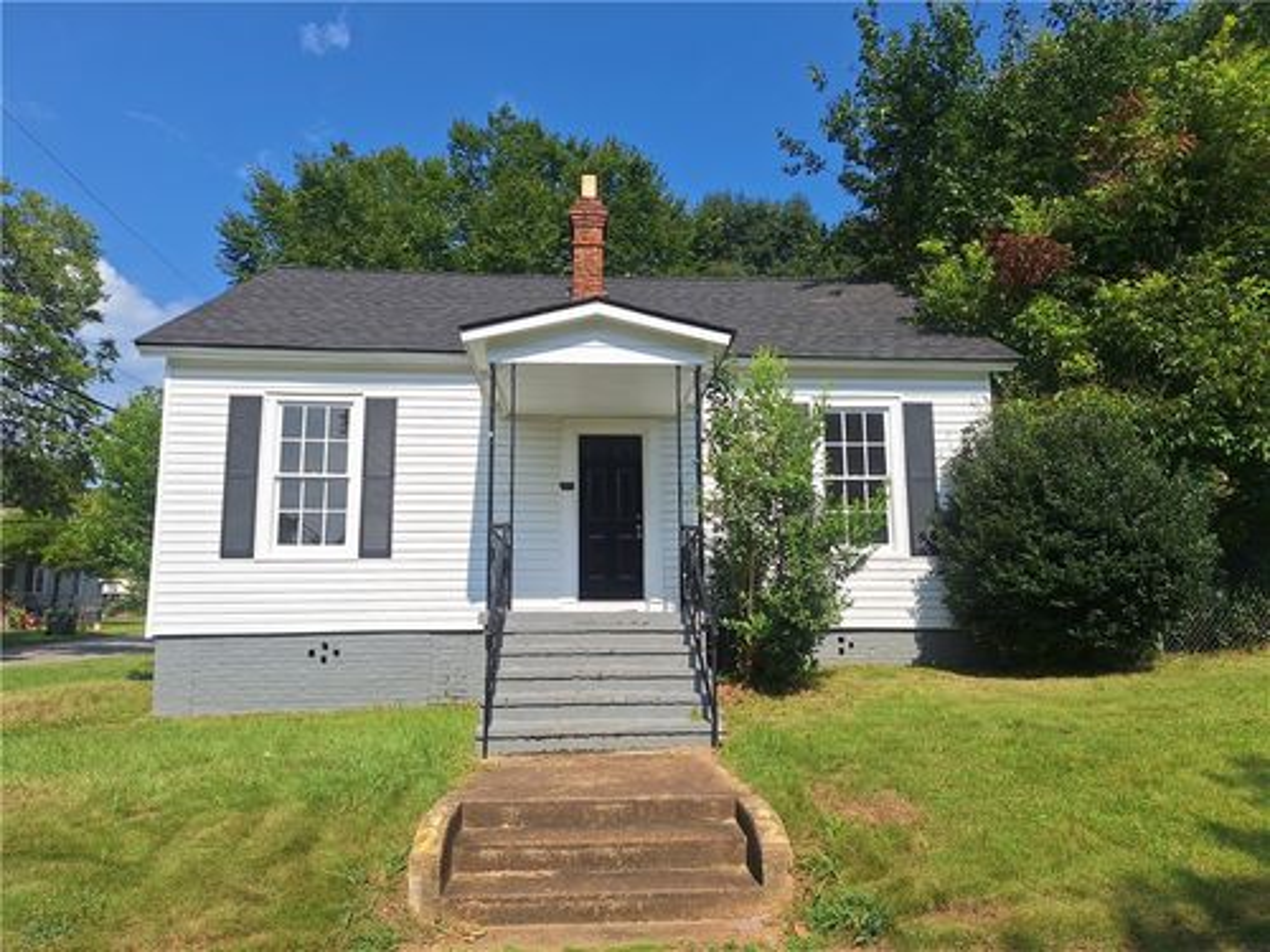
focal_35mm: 23
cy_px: 476
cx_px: 635
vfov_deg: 58.9
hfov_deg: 73.9
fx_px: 844
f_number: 1.8
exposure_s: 1/4762
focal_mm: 5.54
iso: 40
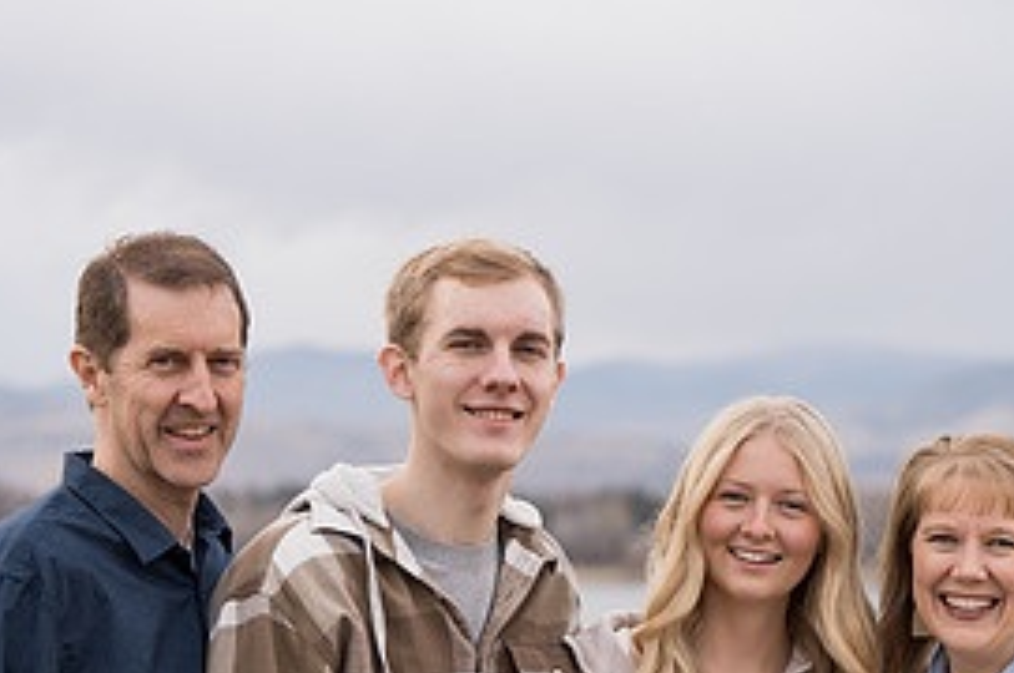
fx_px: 4220
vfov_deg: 9.1
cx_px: 760
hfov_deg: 13.7
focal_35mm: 150
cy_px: 709
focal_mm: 70
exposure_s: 1/250
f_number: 2.8
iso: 200
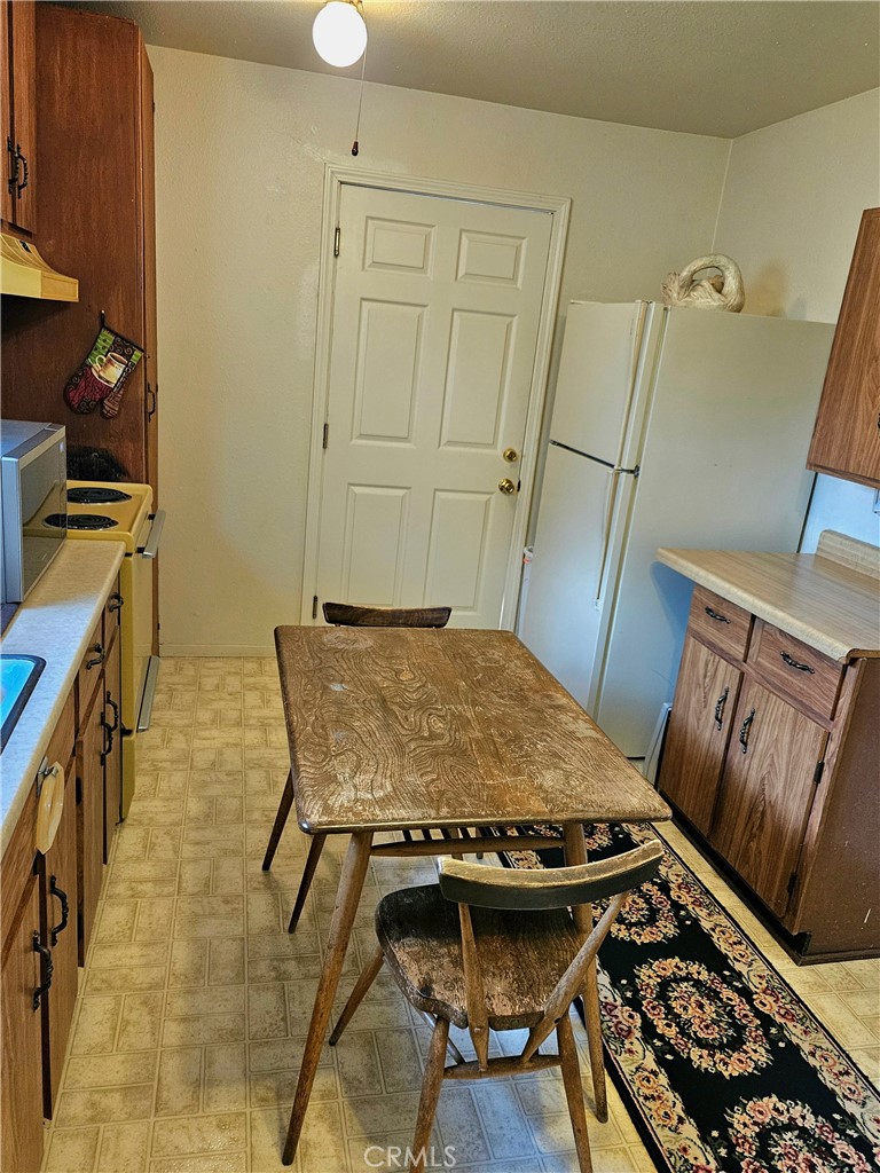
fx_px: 780
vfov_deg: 73.9
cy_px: 586
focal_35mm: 23
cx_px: 440
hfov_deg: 58.9
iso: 500
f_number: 1.8
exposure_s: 1/120
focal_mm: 5.4
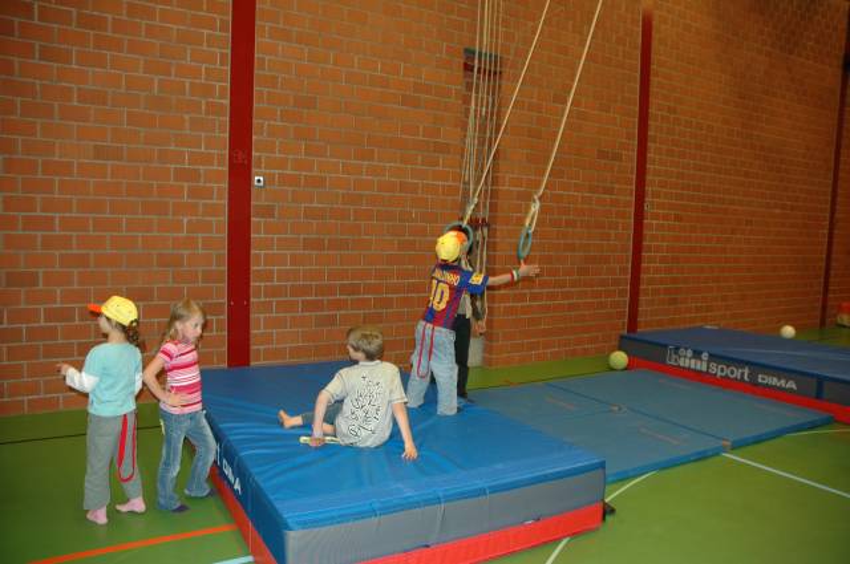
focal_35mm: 27
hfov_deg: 67.4
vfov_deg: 47.8
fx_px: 637
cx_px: 425
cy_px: 282
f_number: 3.5
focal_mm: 18
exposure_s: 1/60
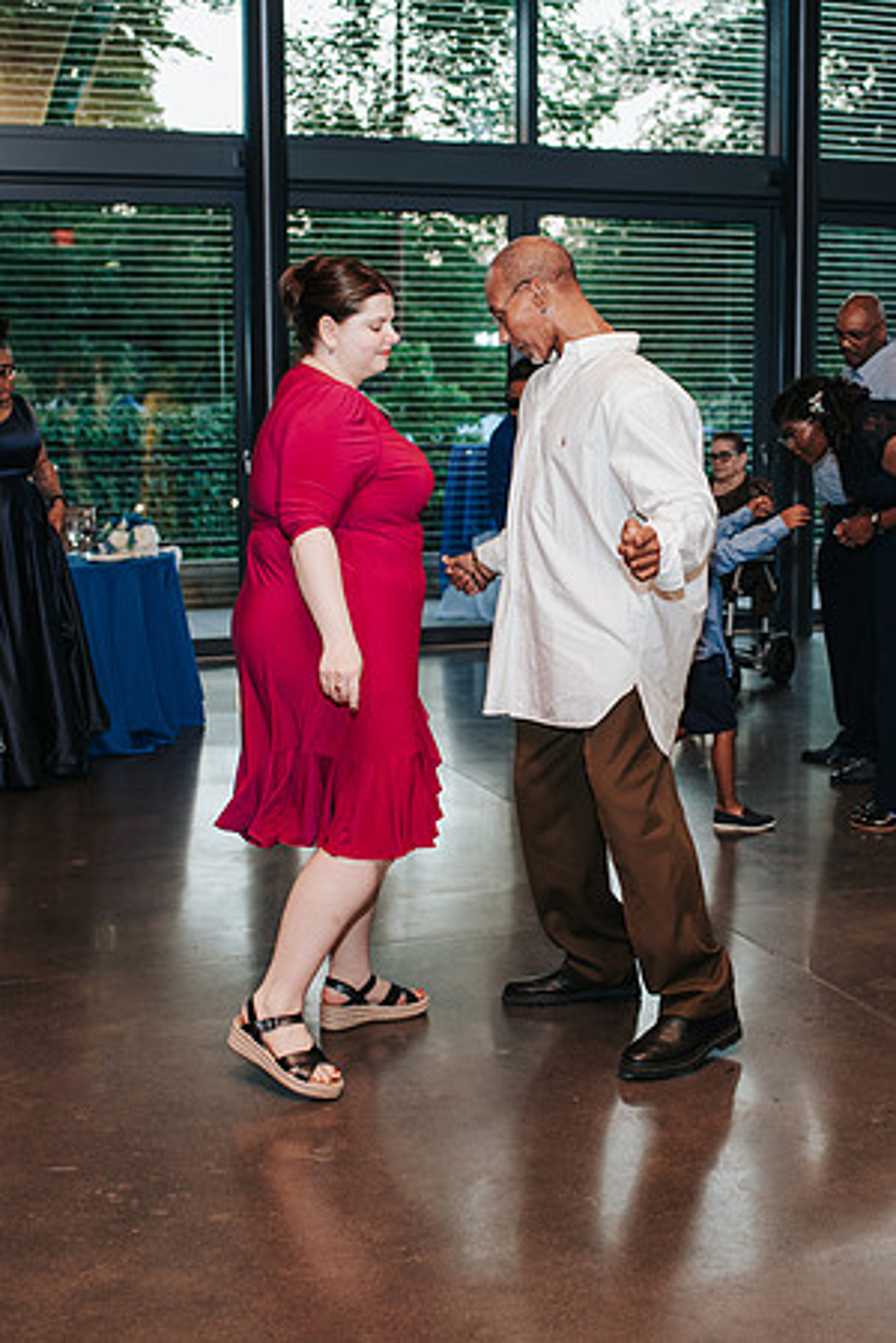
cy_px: 672
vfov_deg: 37.9
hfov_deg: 25.7
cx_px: 568
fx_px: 1958
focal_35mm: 52
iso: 560
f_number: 2.8
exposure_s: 1/160
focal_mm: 35
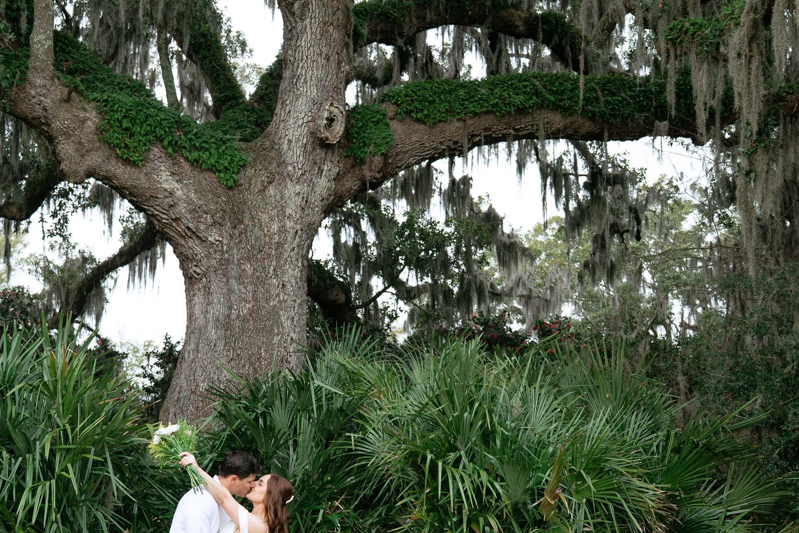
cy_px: 337
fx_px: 1265
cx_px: 247
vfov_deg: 23.7
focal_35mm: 57
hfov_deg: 34.6
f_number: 2.8
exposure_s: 1/500
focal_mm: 31
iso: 100
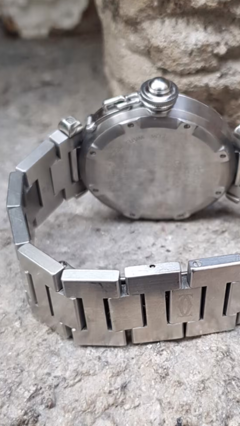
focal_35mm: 29
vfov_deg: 66.1
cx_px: 153
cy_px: 211
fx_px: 328
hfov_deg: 39.8
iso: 80
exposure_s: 1/100
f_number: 1.5
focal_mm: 4.3
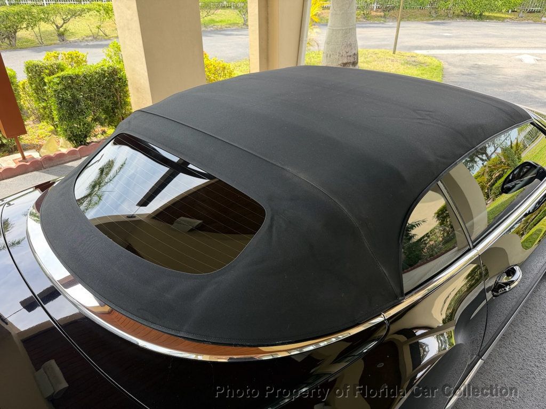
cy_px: 204
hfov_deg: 71.6
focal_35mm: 24
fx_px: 379
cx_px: 273
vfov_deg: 56.8
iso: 64
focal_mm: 6.76
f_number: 1.78
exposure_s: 1/253
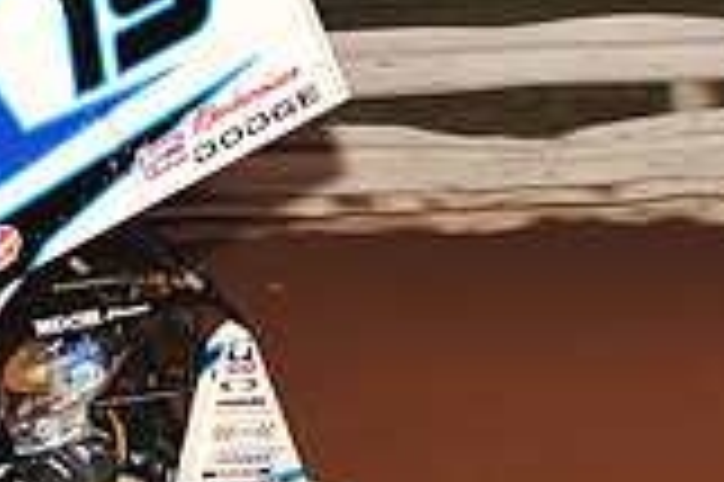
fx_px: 6208
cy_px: 252
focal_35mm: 309
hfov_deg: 6.6
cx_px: -63
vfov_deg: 4.4
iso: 1000
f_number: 6.3
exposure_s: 1/320
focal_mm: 86
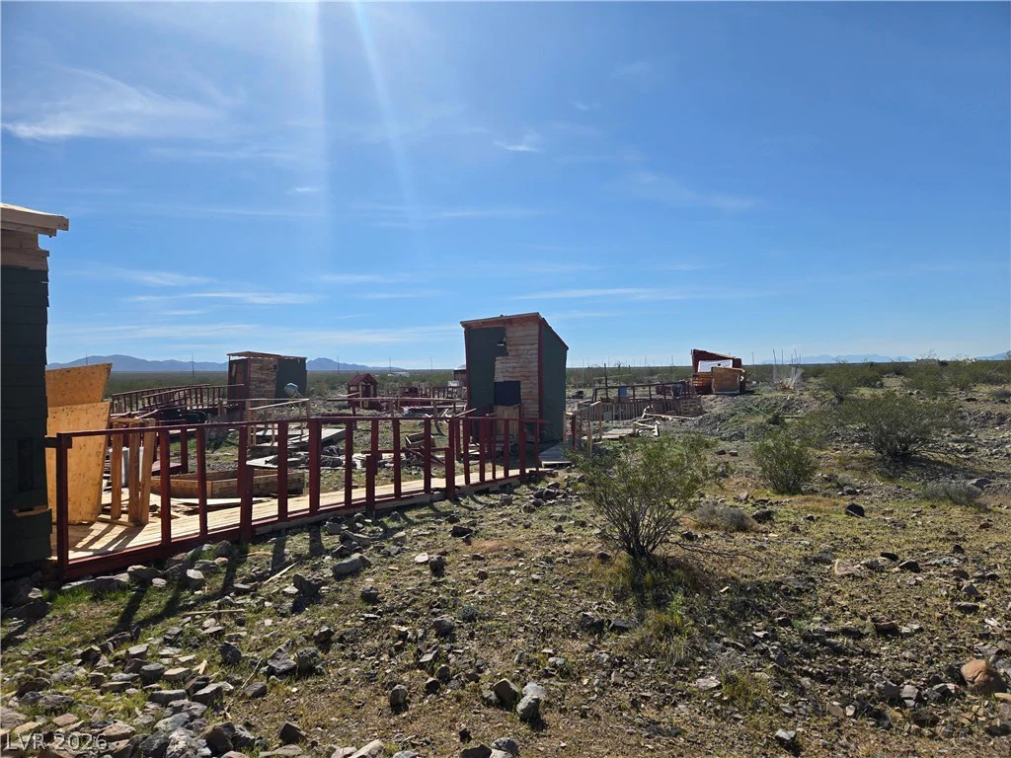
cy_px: 379
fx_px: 672
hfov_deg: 73.9
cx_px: 506
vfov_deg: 58.9
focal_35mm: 23
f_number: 1.8
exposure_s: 1/3727
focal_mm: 5.4
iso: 25
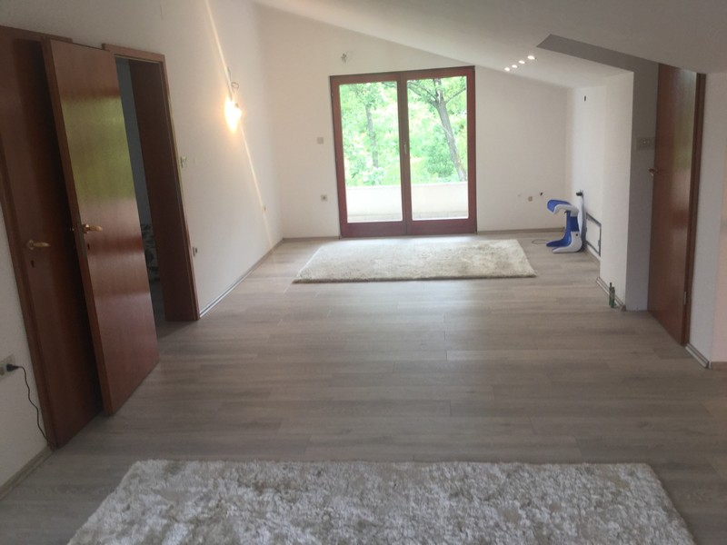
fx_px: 651
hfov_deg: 58.4
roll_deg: +1.9
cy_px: 272
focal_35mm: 31
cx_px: 364
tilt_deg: -12.3
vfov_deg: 45.4
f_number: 2.4
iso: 32
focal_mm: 3.3
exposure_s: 1/33
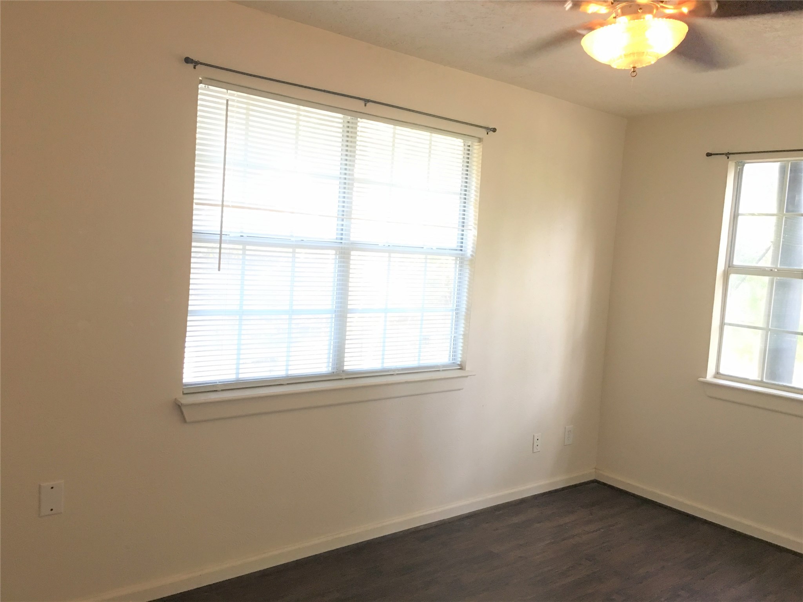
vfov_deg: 48.2
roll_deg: -4.2
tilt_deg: -3.5
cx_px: 402
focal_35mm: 29
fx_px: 673
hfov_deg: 61.7
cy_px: 301
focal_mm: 4.15
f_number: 2.2
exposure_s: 1/10
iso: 80
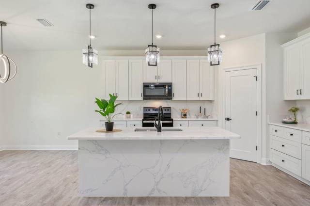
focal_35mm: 22
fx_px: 194
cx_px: 155
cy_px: 103
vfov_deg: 56.0
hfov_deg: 77.4
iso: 400
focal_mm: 22.5
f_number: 9
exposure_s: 1/30
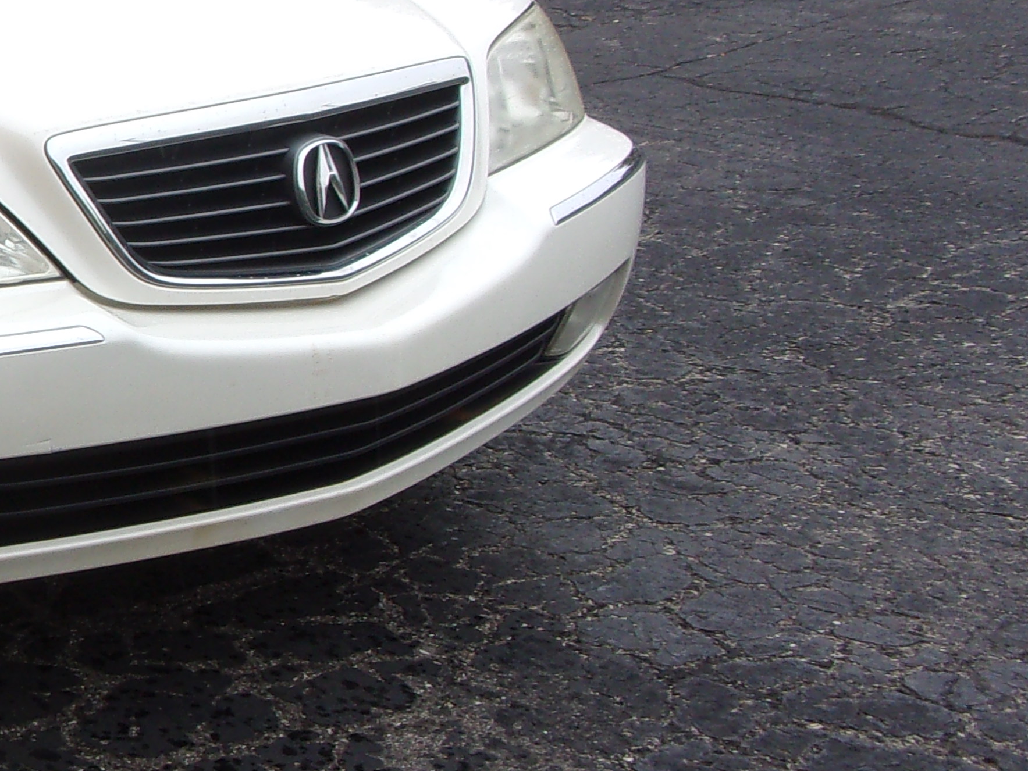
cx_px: -270
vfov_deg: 20.1
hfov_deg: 23.8
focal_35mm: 73
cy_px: 241
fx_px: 2168
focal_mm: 5.1
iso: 80
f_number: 3.9
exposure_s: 1/120
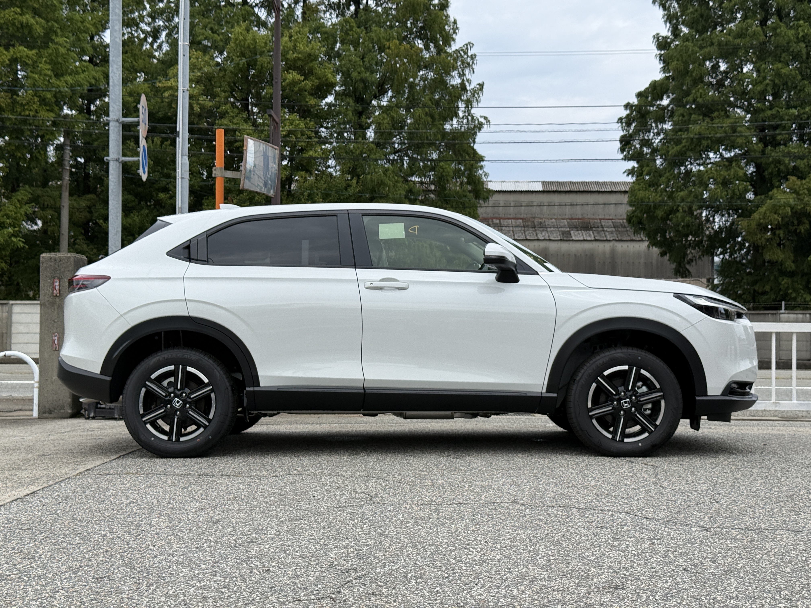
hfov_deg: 39.7
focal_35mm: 48
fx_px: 1125
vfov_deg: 30.3
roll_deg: -0.5
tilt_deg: +2.2
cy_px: 304
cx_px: 406
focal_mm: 6.76
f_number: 1.78
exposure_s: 1/4098
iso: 64
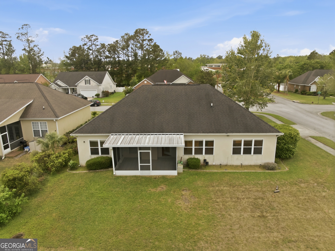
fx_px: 232
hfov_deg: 71.6
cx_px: 168
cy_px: 126
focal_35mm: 24
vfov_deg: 56.8
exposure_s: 1/200
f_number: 11
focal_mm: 12.3
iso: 400
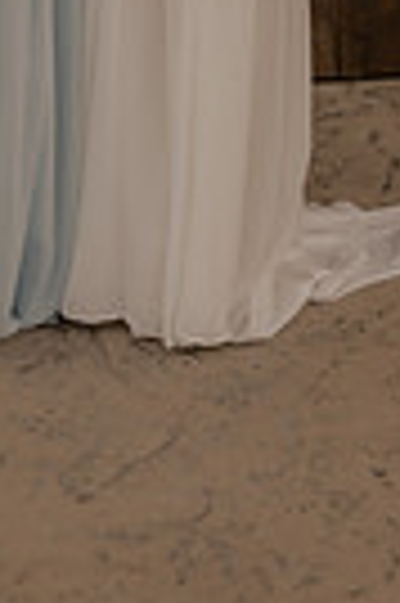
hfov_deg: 11.7
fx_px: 1938
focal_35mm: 116
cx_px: 85
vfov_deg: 16.1
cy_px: -310
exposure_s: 1/320
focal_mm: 34.5
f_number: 2.8
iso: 125
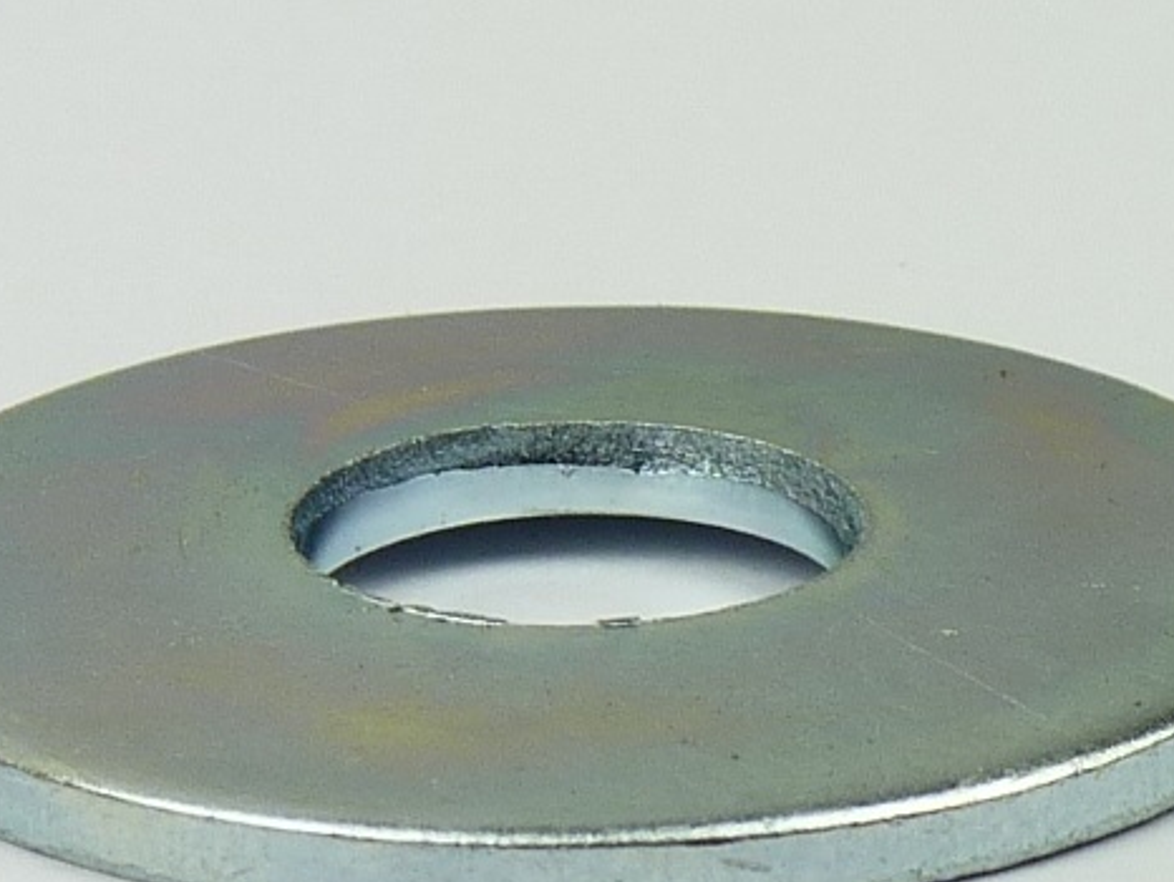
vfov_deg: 4.5
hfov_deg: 6.0
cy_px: 554
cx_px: 582
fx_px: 11164
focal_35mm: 329
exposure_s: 1/60
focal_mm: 41.9
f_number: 3.7
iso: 80
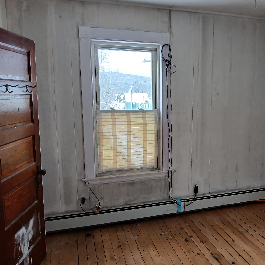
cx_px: 167
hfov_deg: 51.9
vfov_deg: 52.5
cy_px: 132
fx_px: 268
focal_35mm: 31
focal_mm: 3.98
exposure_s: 1/60
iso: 80
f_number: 1.8
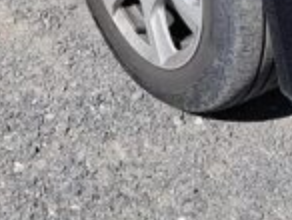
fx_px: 1200
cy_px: -192
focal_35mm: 142
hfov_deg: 13.9
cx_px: 170
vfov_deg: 9.9
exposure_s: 1/940
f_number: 1.9
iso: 100
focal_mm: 5.52
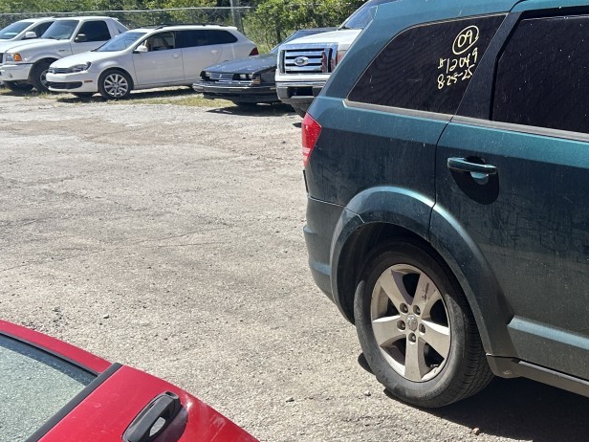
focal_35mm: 54
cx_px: 572
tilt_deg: -18.2
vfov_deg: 27.0
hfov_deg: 33.0
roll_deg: +1.1
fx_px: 919
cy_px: 266
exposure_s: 1/2571
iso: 50
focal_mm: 5.7
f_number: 1.5
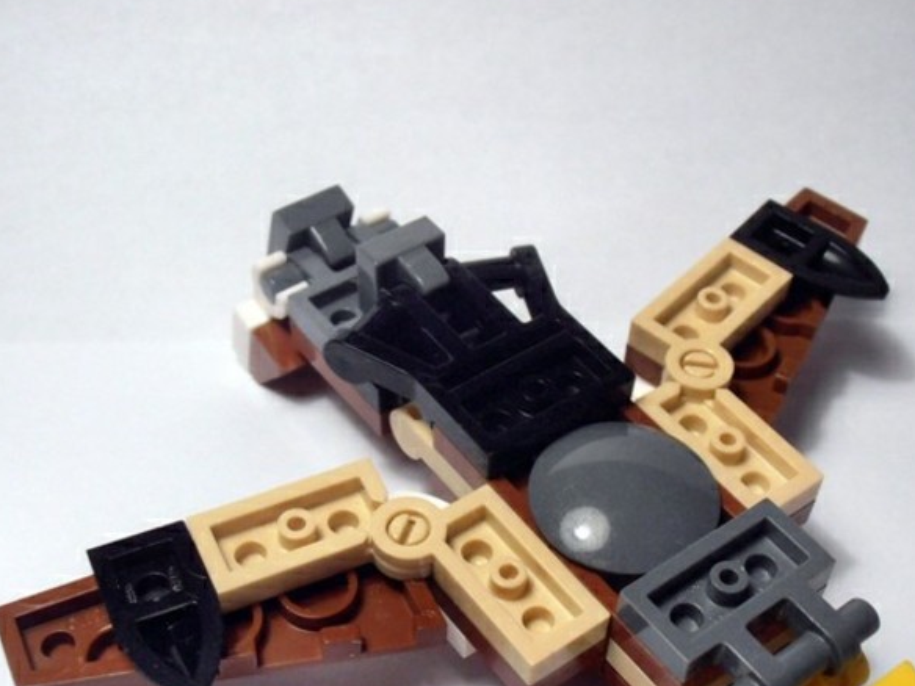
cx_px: 514
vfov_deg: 25.5
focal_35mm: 57
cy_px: 455
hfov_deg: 33.7
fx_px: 1507
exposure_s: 1/80
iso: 80
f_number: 3.9
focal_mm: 6.61
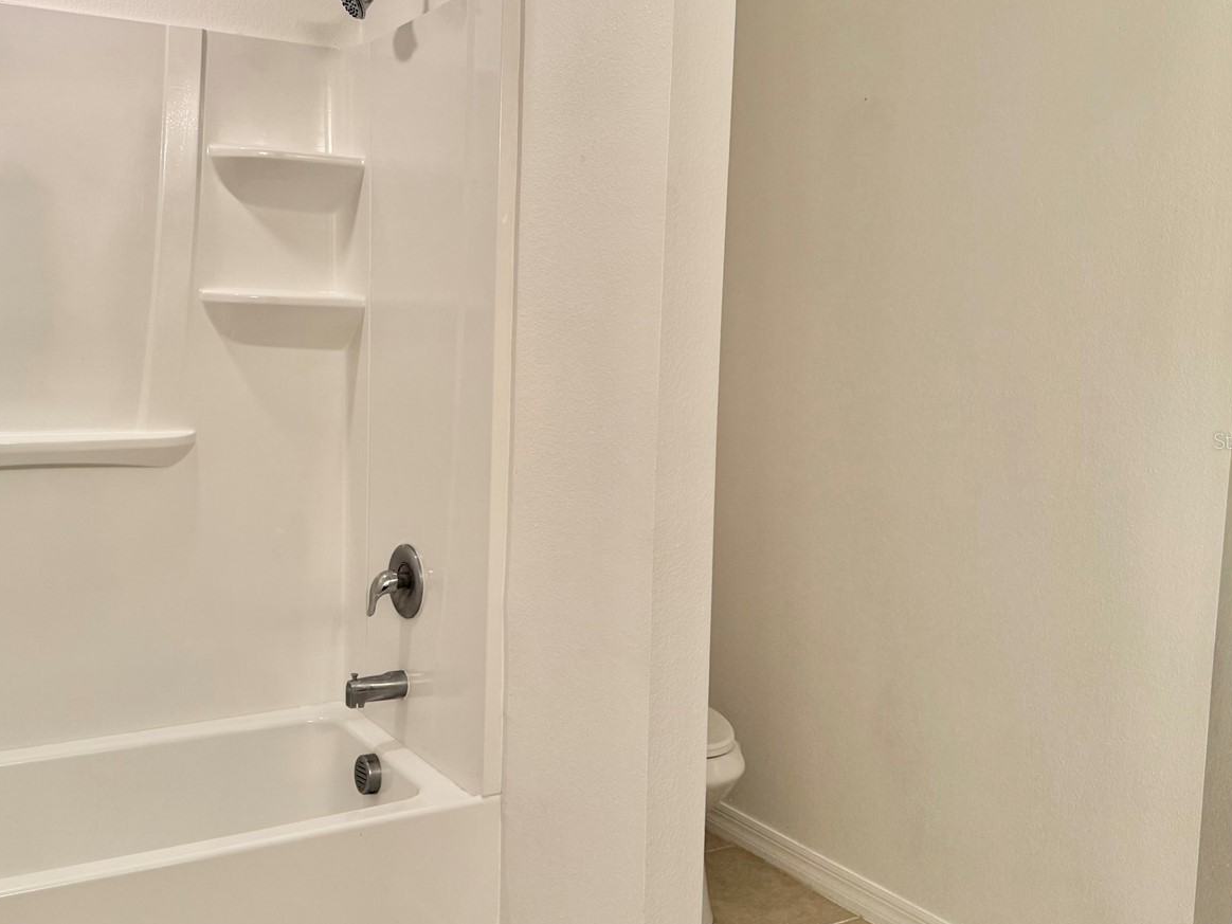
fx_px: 1174
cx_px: 467
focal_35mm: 33
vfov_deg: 42.9
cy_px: 440
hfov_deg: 54.8
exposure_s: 1/60
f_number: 1.78
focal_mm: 6.76
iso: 160
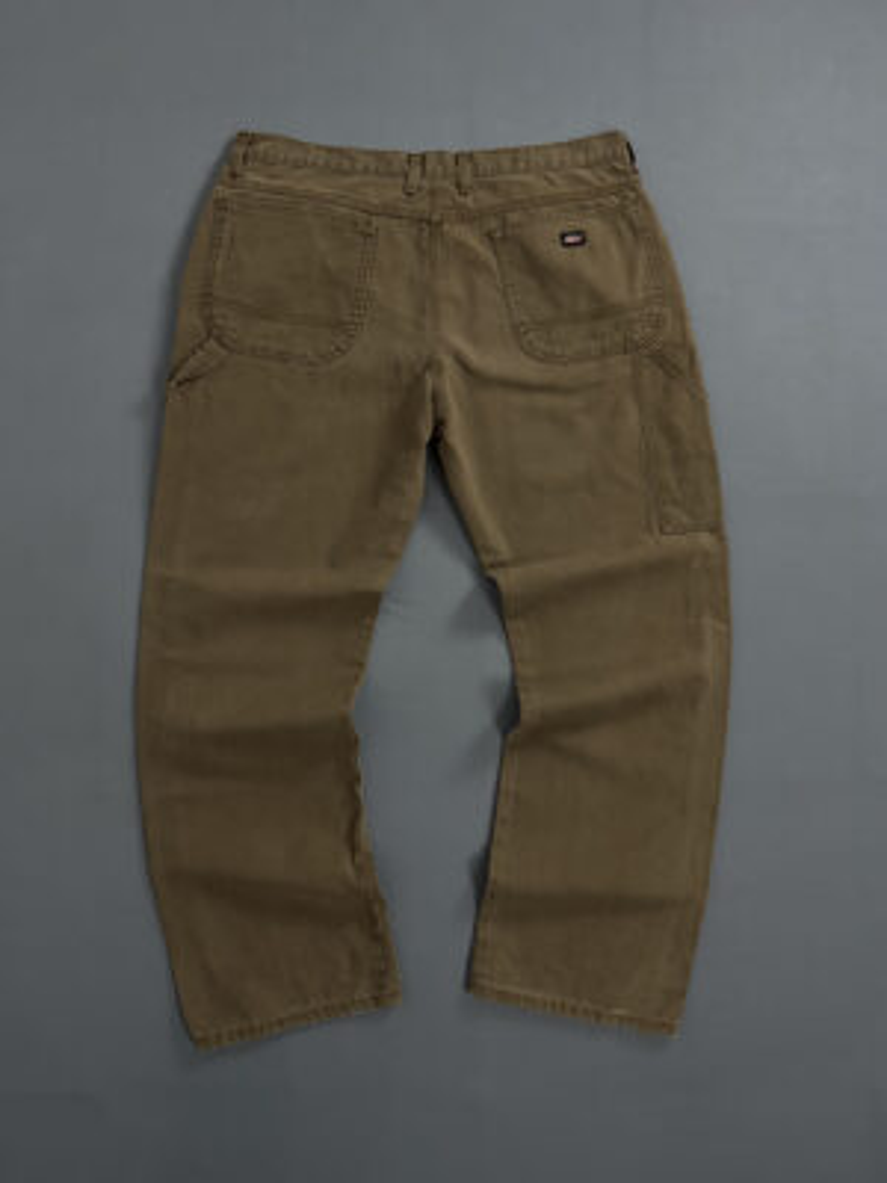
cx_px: 444
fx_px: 820
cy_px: 592
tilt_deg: -86.7
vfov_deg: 71.6
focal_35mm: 24
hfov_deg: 56.8
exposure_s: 1/120
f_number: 1.78
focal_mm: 6.76
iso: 160
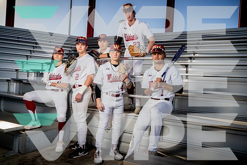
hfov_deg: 67.4
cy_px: 83
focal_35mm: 27
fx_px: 185
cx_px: 127
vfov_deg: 48.0
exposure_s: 1/250
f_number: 9
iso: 125
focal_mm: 26
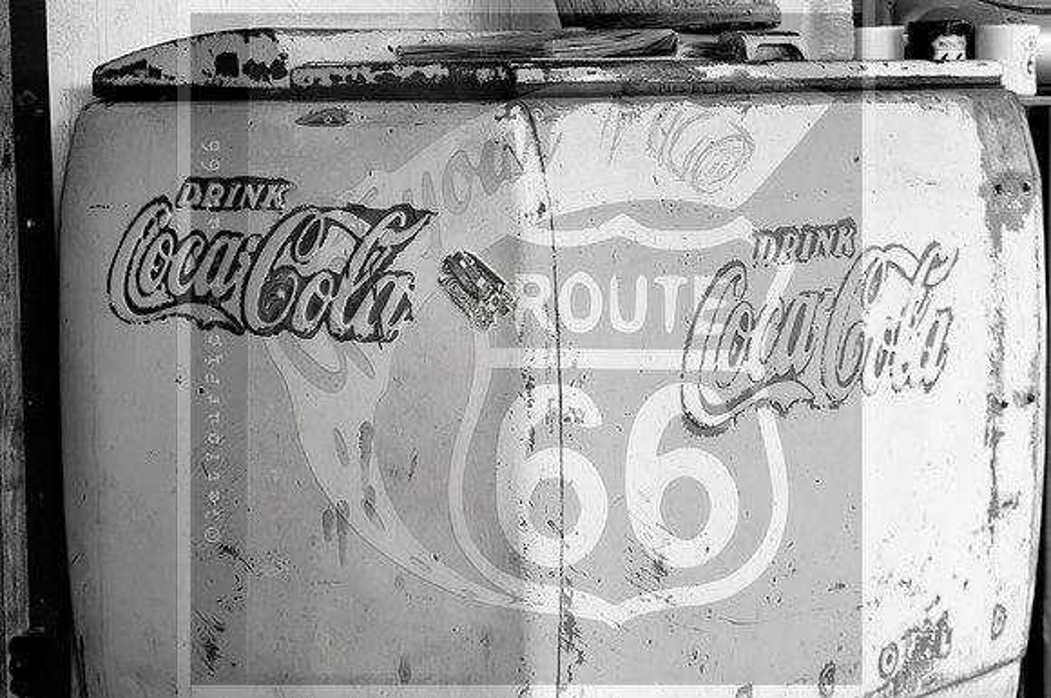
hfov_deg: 24.6
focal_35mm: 82
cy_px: 349
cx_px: 526
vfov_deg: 16.5
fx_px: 2405
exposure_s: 1/50
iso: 100
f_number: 7.1
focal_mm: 55
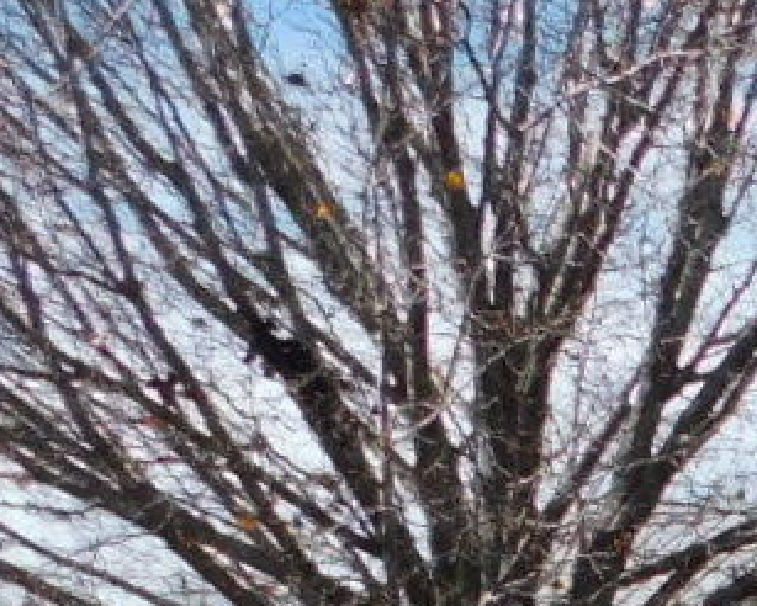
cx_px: 1901
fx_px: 2623
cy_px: 995
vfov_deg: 12.3
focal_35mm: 117
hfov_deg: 12.4
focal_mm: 4
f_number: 3
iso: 125
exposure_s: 1/1500
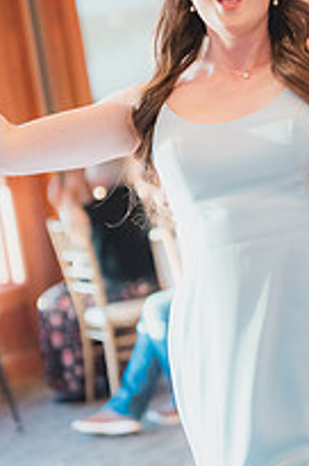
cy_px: 170
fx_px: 1421
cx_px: 154
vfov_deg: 18.6
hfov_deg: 12.4
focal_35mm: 110
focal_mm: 50
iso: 1250
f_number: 1.4
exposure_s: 1/2000
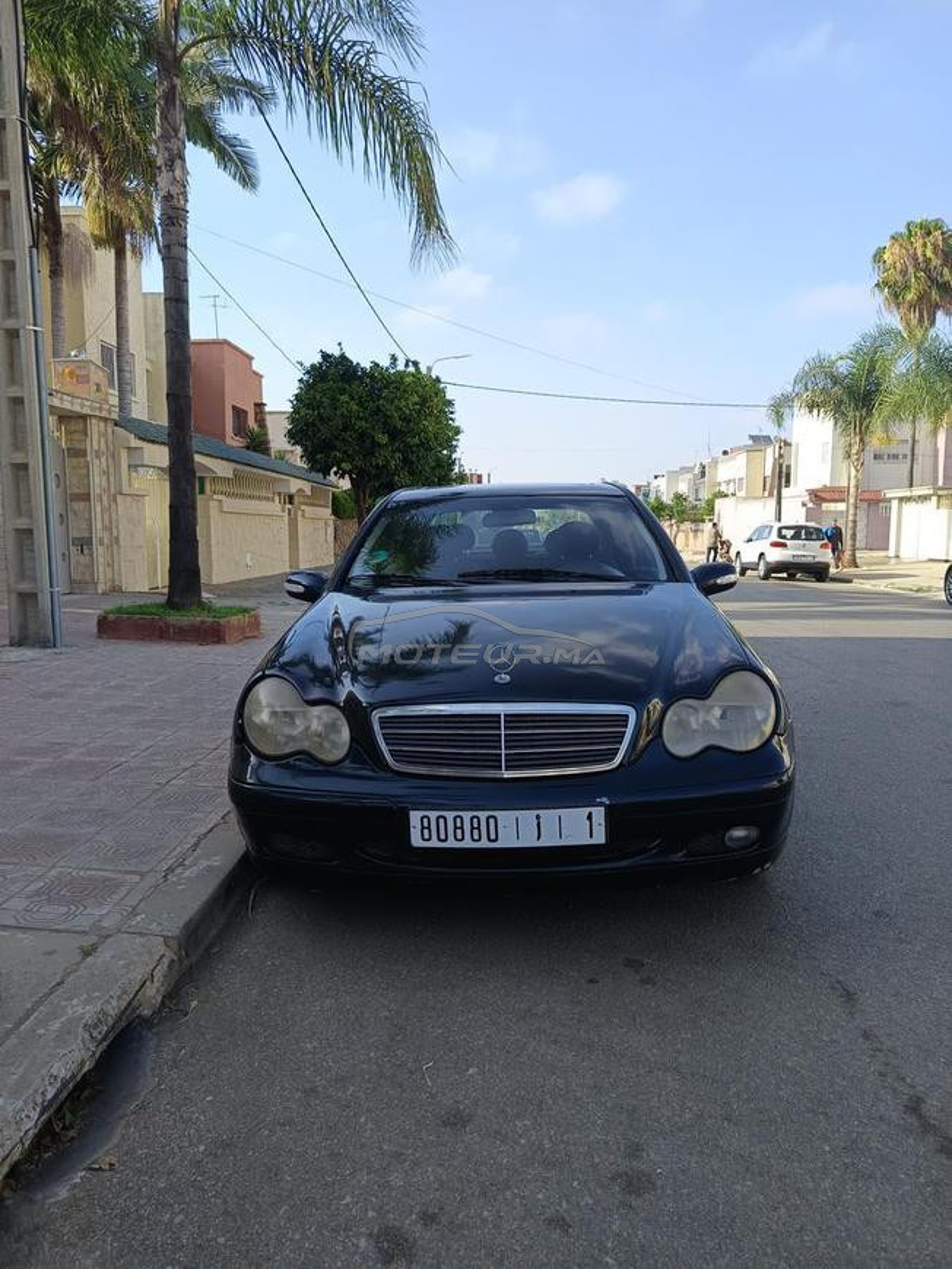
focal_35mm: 24
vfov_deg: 71.6
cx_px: 476
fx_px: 880
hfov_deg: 56.8
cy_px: 634
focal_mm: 5.31
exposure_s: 1/188
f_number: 1.7
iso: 50
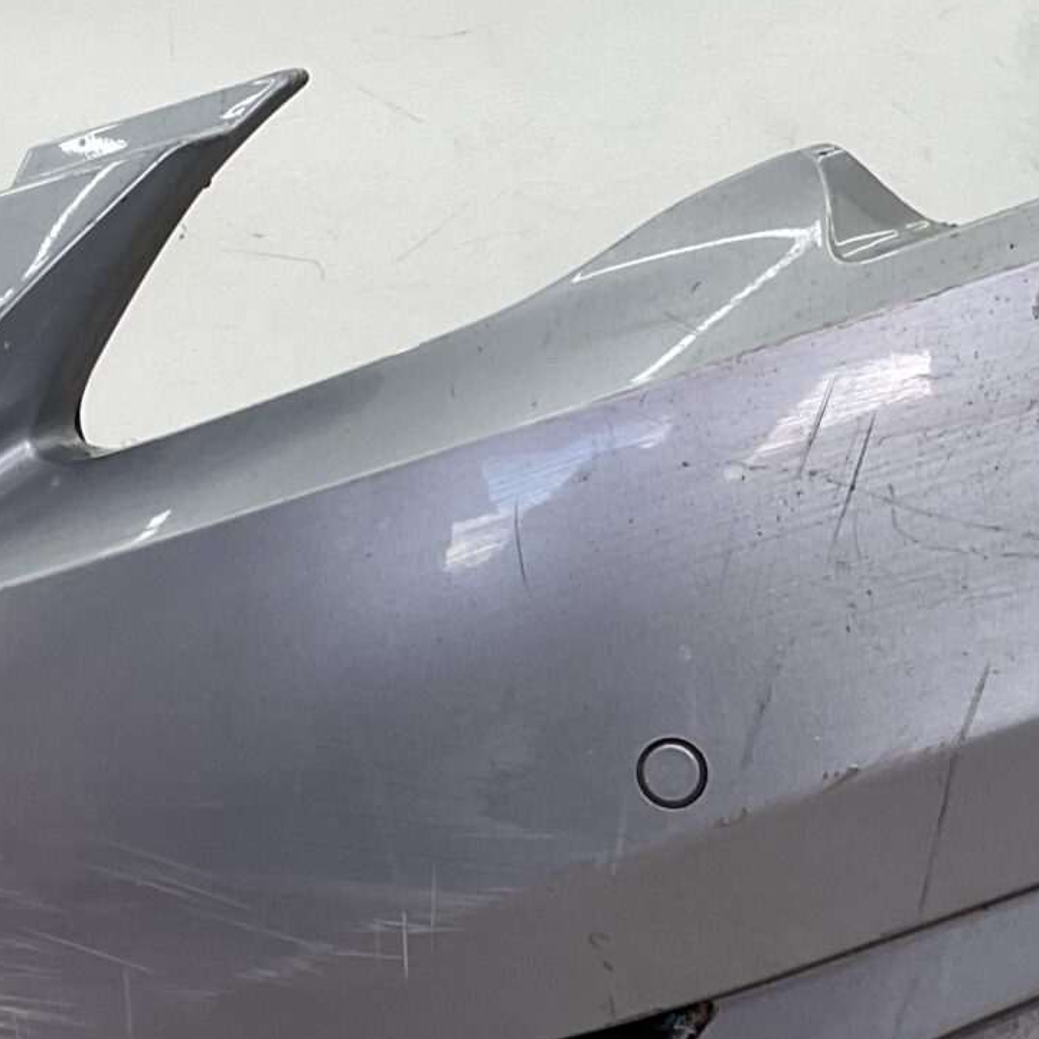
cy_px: 886
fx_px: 3090
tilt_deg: -15.3
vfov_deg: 18.8
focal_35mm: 91
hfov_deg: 19.0
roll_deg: +7.4
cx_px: 708
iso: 25
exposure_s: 1/120
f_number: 1.8
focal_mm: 3
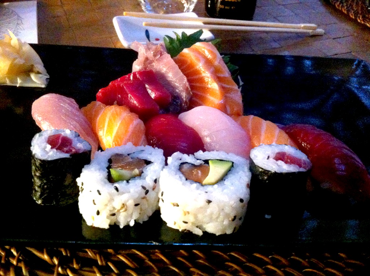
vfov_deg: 40.6
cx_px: 185
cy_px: 138
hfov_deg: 52.7
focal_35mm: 35
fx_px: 374
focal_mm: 3.85
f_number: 2.8
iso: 1000
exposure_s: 1/15
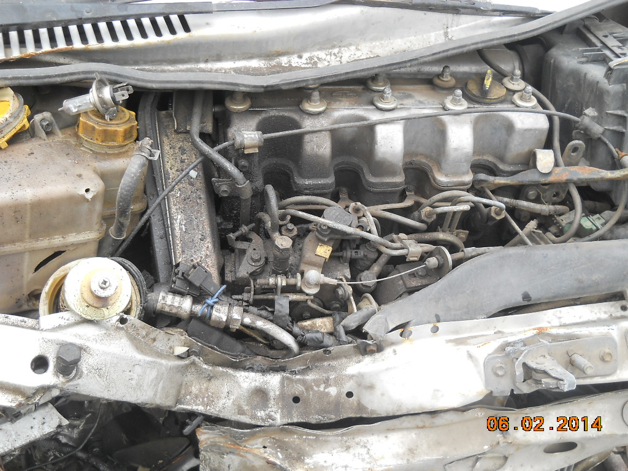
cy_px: 236
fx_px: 744
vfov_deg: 35.1
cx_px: 314
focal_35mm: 41
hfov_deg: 45.8
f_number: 3.1
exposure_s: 1/40
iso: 80
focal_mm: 6.72
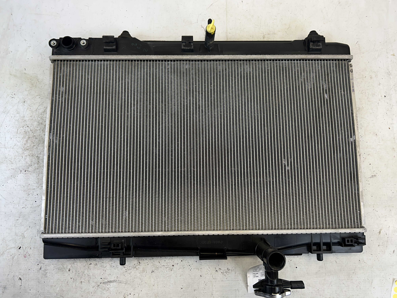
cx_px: 198
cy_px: 149
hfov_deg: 67.3
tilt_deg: -82.1
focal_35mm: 26
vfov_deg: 53.1
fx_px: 298
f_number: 1.5
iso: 40
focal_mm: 5.7
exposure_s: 1/165
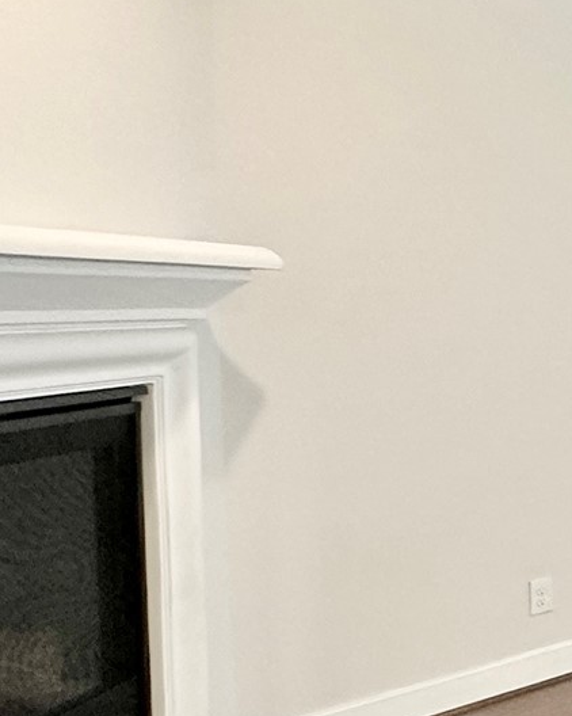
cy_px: 332
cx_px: 1193
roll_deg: +0.3
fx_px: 1122
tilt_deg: -1.7
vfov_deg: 35.4
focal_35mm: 53
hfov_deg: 17.8
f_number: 2.2
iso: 200
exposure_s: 1/120
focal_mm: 2.22
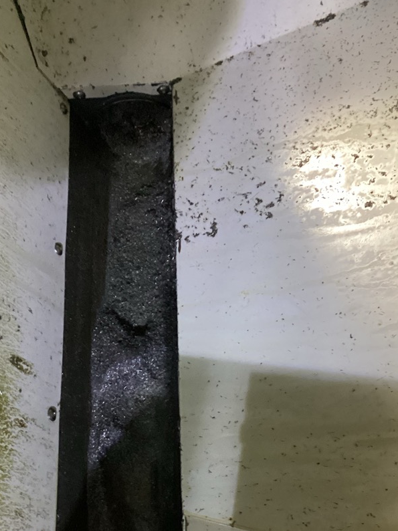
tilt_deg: -67.7
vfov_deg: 37.6
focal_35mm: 50
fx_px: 767
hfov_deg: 29.0
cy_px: 376
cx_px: 163
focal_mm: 3.3
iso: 500
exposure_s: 1/30
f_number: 2.4
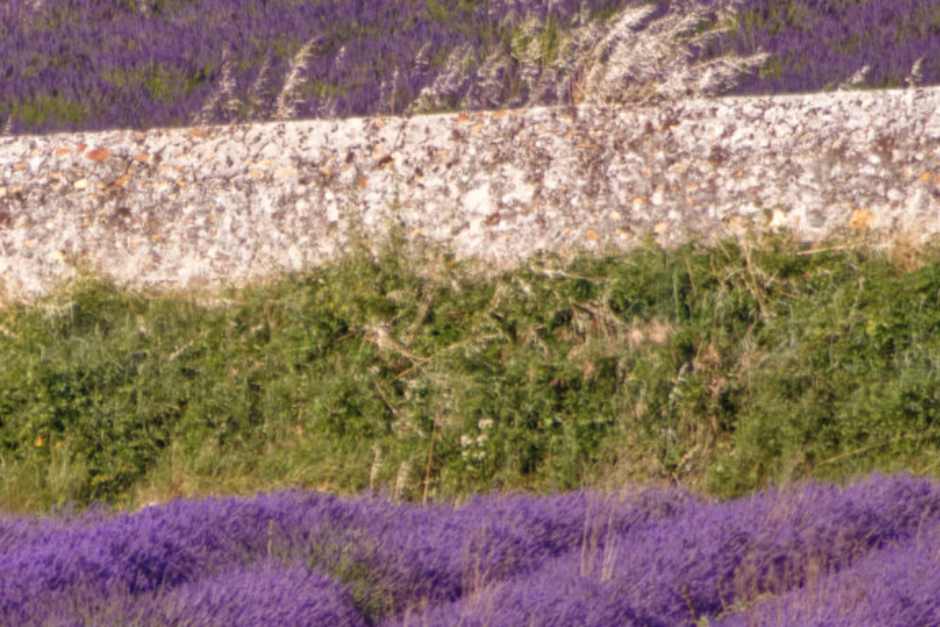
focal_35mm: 1667
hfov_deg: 1.2
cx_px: 209
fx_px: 43534
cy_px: 515
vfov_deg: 0.8
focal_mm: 300
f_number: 6.3
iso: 800
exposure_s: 1/2500
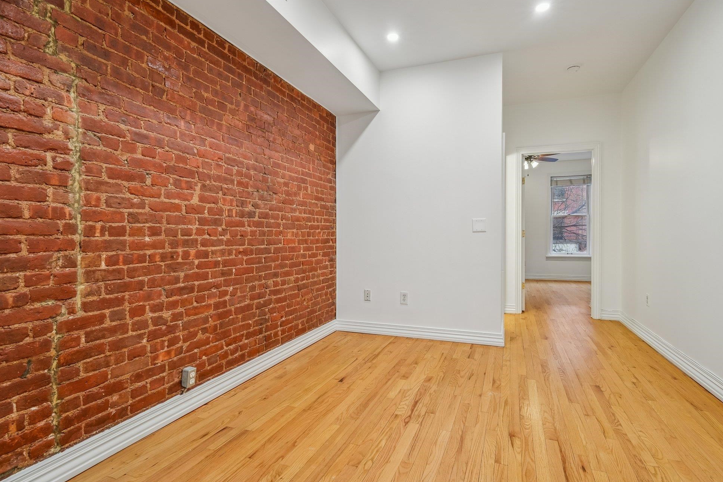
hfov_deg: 93.2
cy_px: 251
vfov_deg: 70.4
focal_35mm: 17
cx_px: 377
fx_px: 341
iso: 400
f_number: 8
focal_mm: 16
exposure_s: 1/6
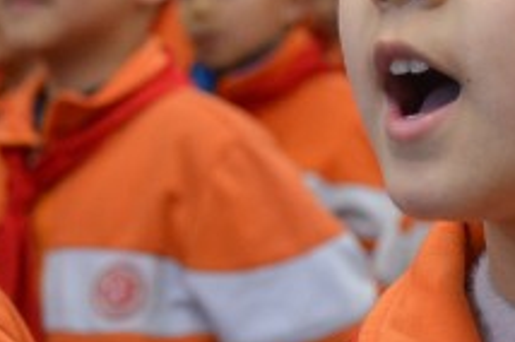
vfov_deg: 5.0
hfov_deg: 7.6
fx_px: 3900
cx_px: 351
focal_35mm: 273
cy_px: 147
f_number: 4.2
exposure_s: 1/40
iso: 800
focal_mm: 38
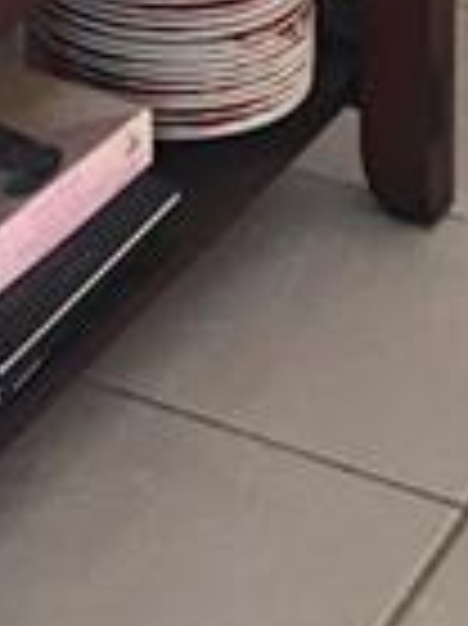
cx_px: -162
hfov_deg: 9.1
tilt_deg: -9.5
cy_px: -784
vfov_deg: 10.8
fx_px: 2889
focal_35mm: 160
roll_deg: +2.1
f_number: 2.2
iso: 25
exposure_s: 1/30
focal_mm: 4.15
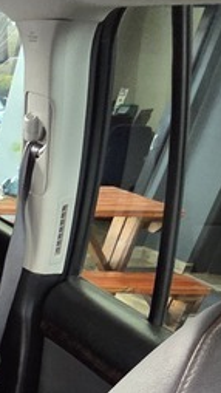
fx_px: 593
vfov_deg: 30.8
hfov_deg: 13.5
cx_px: -343
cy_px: 473
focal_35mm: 57
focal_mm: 2.2
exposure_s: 1/50
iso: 640
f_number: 2.2
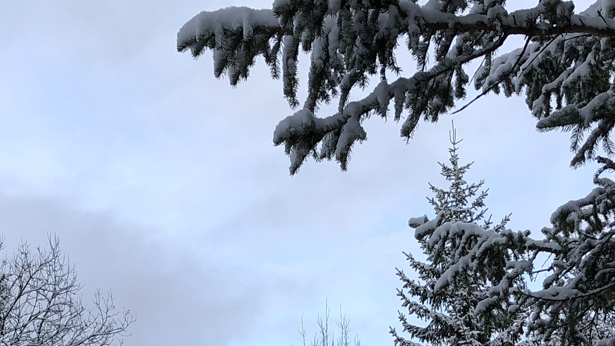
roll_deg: +0.5
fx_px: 1354
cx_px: 259
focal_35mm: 83
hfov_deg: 25.6
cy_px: 490
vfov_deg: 13.8
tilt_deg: +17.0
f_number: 1.8
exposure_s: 1/105
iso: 20
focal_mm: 4
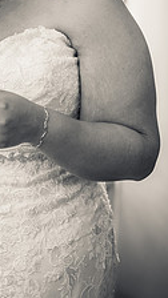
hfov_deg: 11.4
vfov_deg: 20.2
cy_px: 69
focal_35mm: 105
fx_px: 832
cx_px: -19
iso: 500
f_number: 2
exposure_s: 1/125
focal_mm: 50
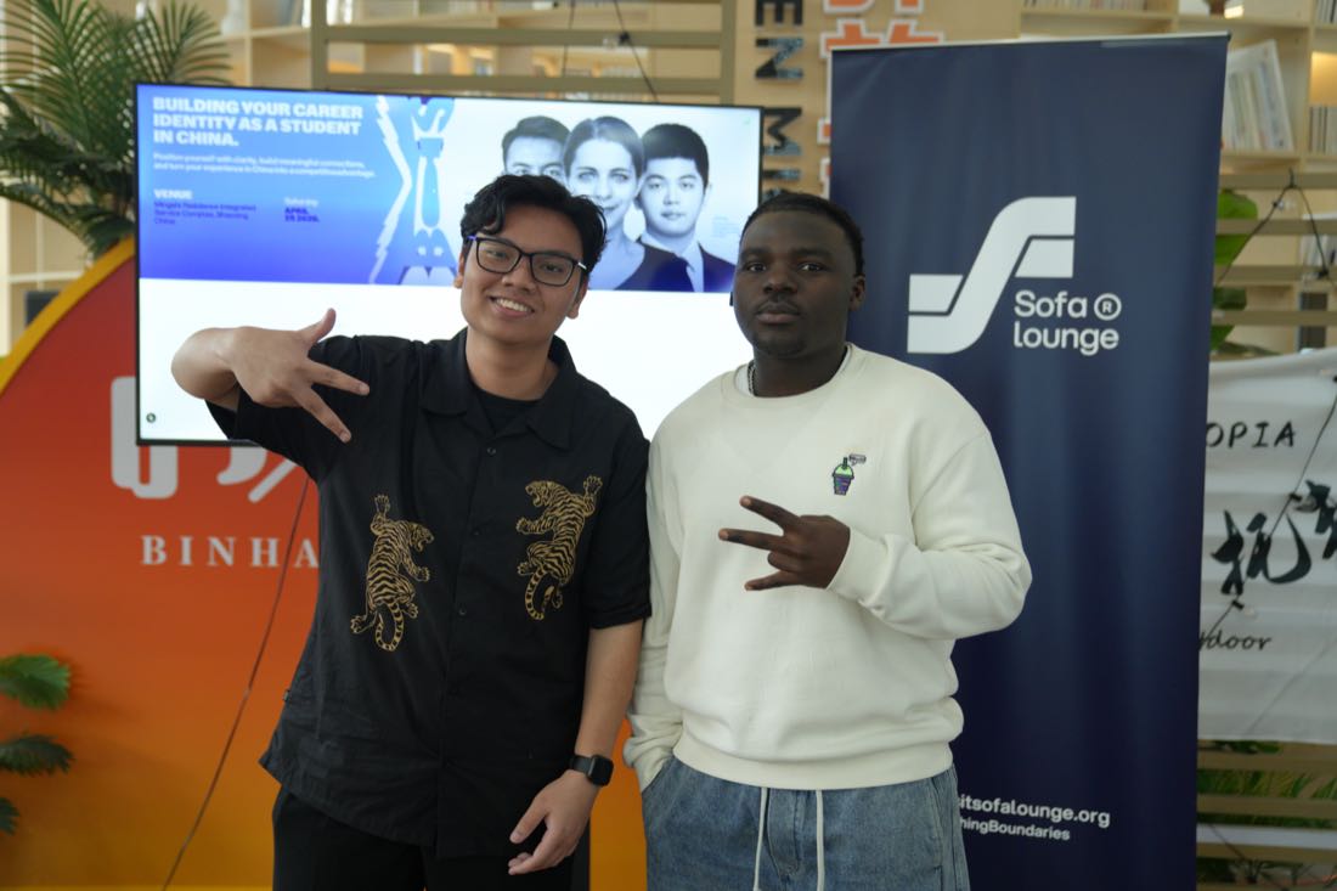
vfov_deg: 35.0
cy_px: 446
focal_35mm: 38
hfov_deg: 50.7
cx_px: 668
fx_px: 1411
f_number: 2.8
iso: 1250
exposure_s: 1/200
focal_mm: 38
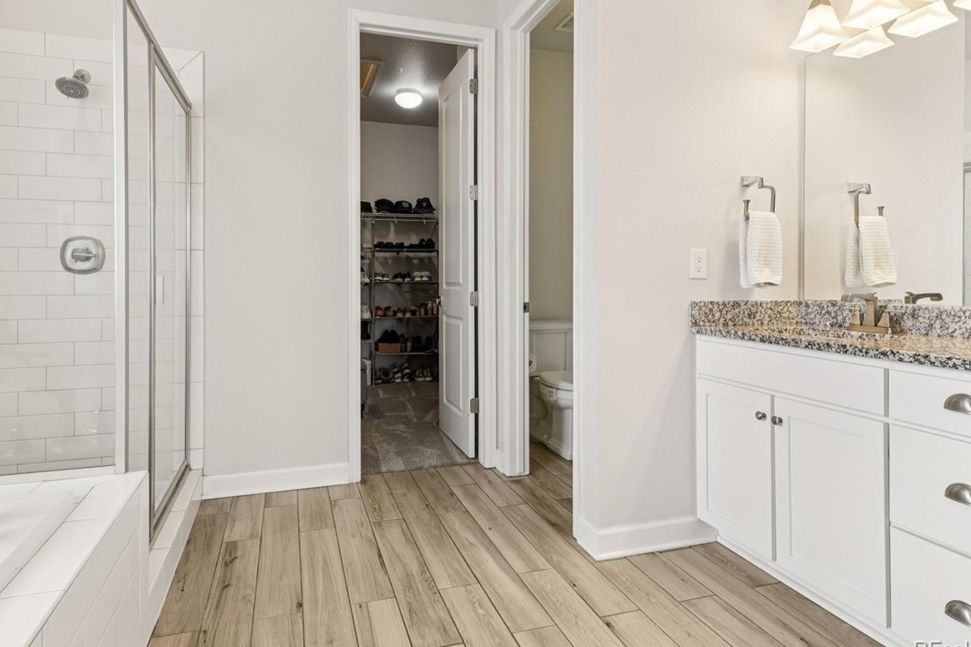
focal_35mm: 20
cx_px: 453
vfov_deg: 62.7
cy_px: 280
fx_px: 528
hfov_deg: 85.0
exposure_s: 1/30
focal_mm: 11
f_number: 8
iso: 320
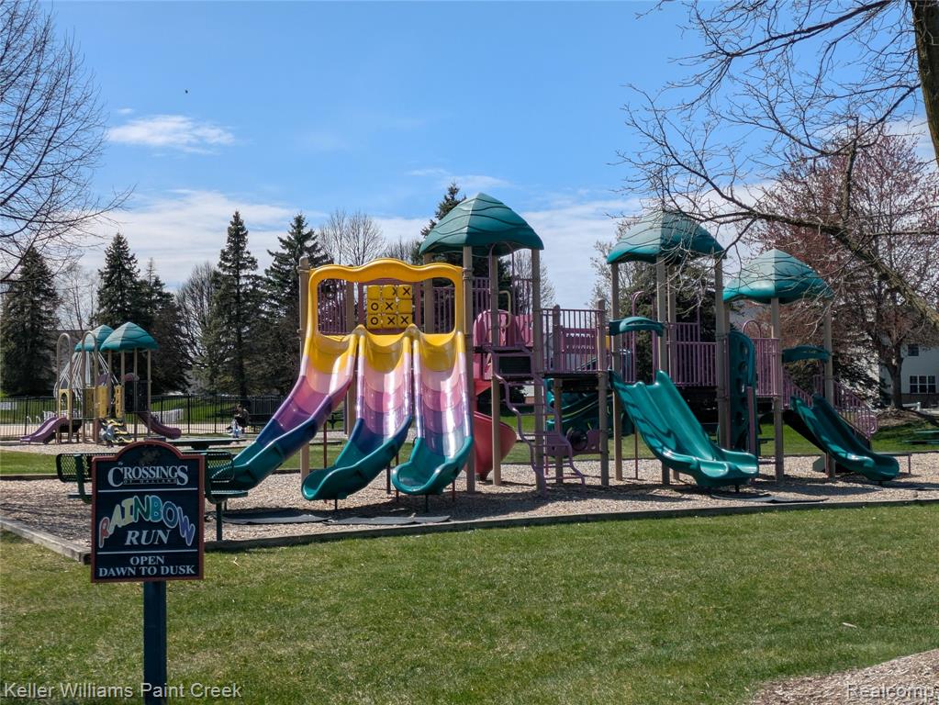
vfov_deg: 28.6
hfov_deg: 37.5
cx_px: 470
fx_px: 1384
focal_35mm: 51
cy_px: 352
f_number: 1.89
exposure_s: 1/3344
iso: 40
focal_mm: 5.43
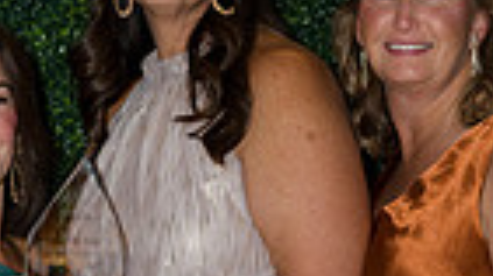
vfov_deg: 7.2
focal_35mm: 167
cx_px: 66
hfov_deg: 12.8
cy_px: 325
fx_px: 2181
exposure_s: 1/160
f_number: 5
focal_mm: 50
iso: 500
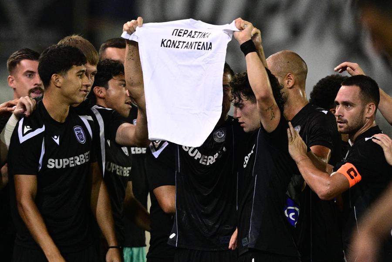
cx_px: 196
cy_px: 131
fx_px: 4355
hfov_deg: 5.2
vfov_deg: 3.4
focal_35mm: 400
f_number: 2.8
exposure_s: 1/800
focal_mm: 400
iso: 2500
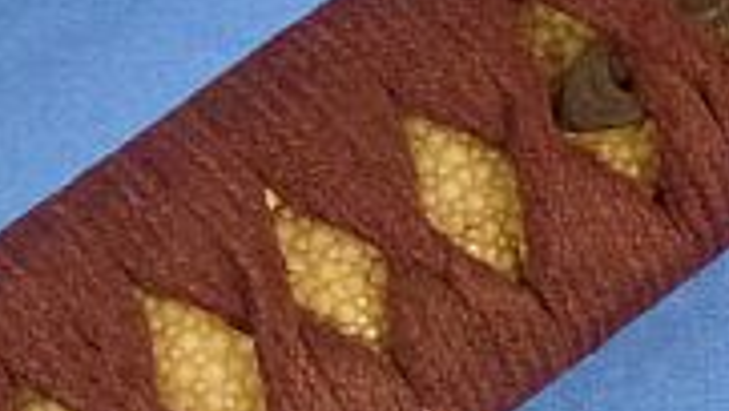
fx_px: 4197
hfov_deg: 9.9
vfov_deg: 5.6
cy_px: 395
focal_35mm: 217
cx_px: 93
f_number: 4
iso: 400
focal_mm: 8
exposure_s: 1/80
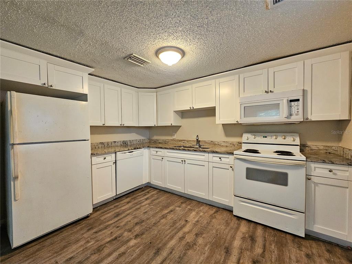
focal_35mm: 13
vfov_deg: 89.9
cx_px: 176
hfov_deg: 106.2
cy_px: 132
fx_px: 132
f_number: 2.2
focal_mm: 2.2
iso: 320
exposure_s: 1/30
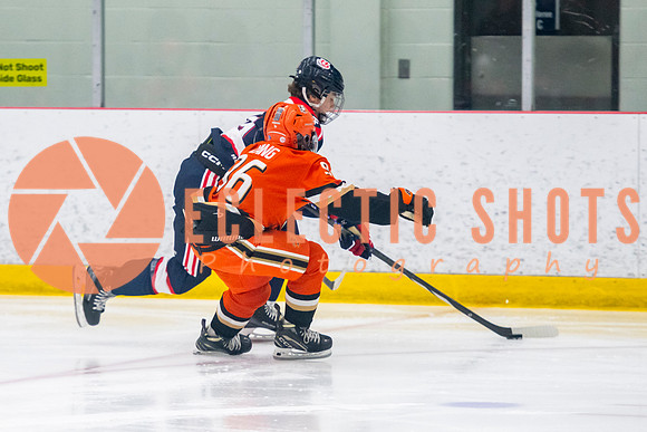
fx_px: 5185
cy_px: 224
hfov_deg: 7.1
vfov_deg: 4.8
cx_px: 236
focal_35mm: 288
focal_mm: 160
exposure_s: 1/640
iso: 2500
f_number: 3.2
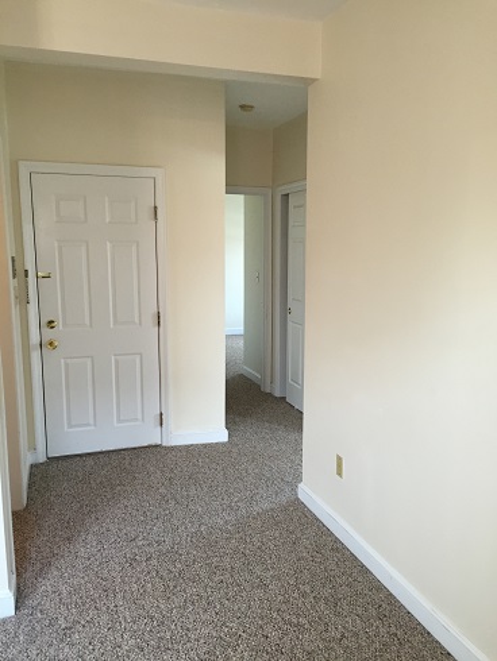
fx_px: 555
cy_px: 330
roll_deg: -0.2
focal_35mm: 29
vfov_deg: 61.6
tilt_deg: -9.4
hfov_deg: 48.3
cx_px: 248
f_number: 2.2
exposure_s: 1/30
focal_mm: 4.15
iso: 50
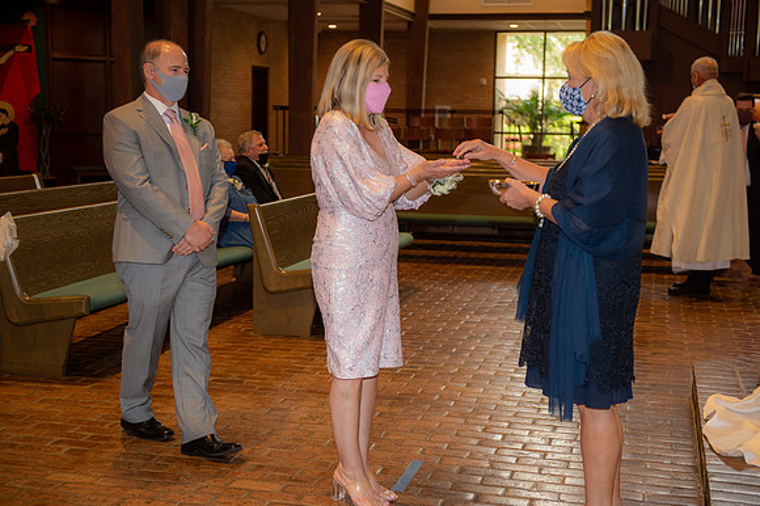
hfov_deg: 36.3
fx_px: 1160
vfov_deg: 24.6
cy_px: 253
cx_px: 380
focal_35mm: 55
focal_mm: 55
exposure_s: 1/125
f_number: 3.5
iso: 1250
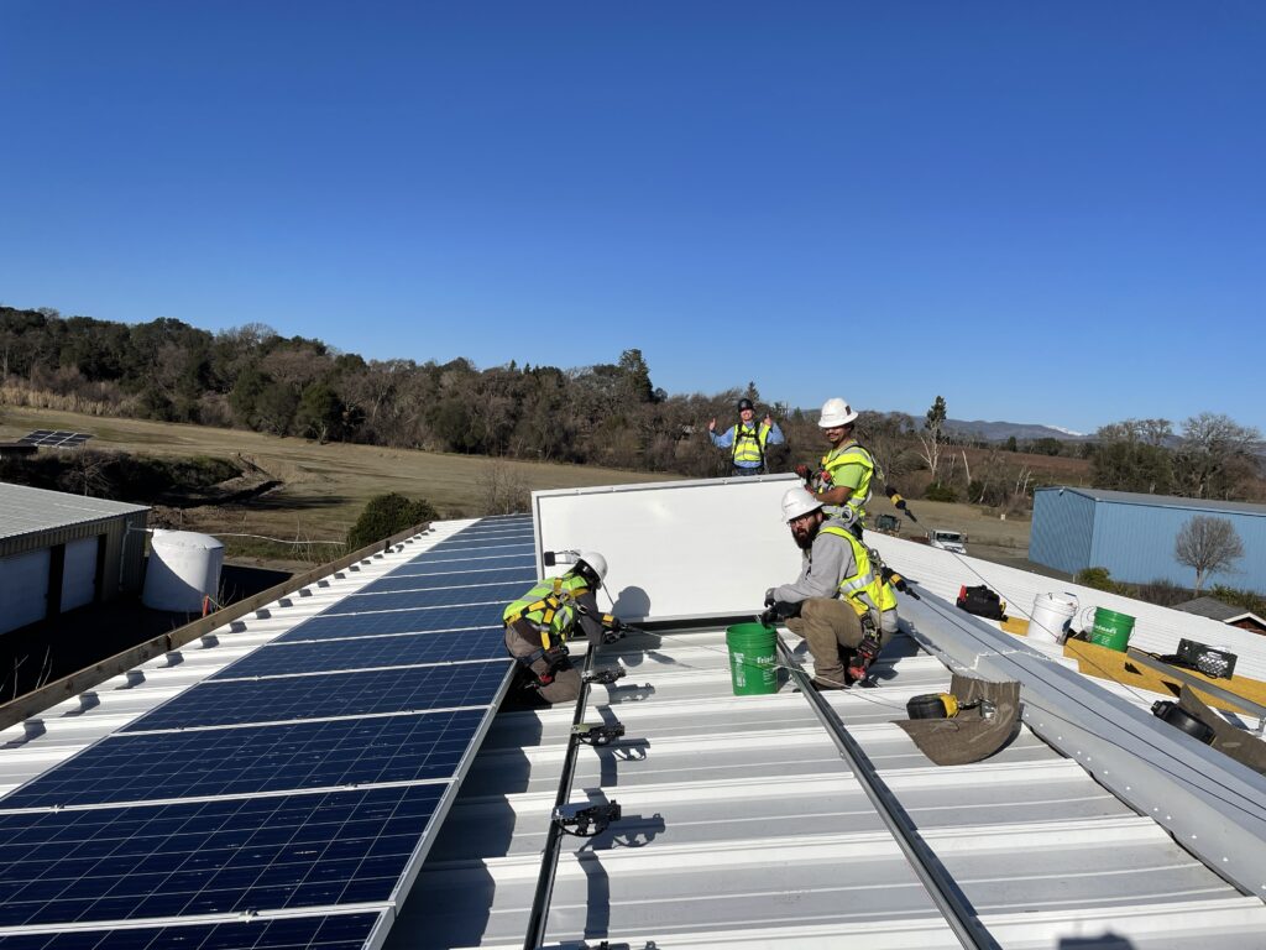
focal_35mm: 26
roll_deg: -4.9
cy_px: 475
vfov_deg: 53.1
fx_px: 951
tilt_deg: -1.6
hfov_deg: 67.3
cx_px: 633
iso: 32
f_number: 1.6
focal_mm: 4.2
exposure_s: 1/7813
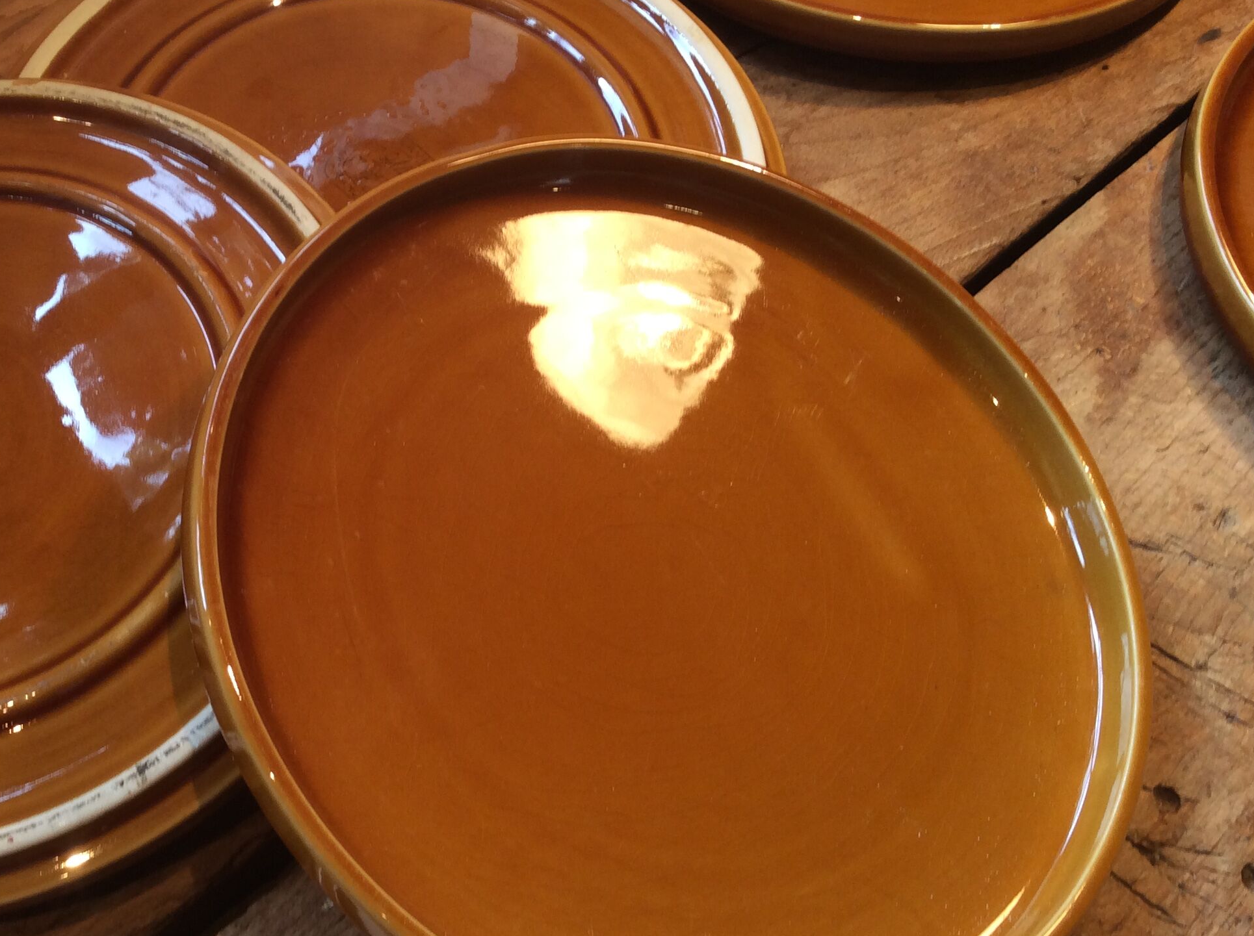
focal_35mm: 43
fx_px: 1555
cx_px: 438
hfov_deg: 43.4
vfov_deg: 33.5
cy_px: 500
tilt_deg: -59.4
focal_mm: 3.3
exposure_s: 1/25
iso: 50
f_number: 2.4
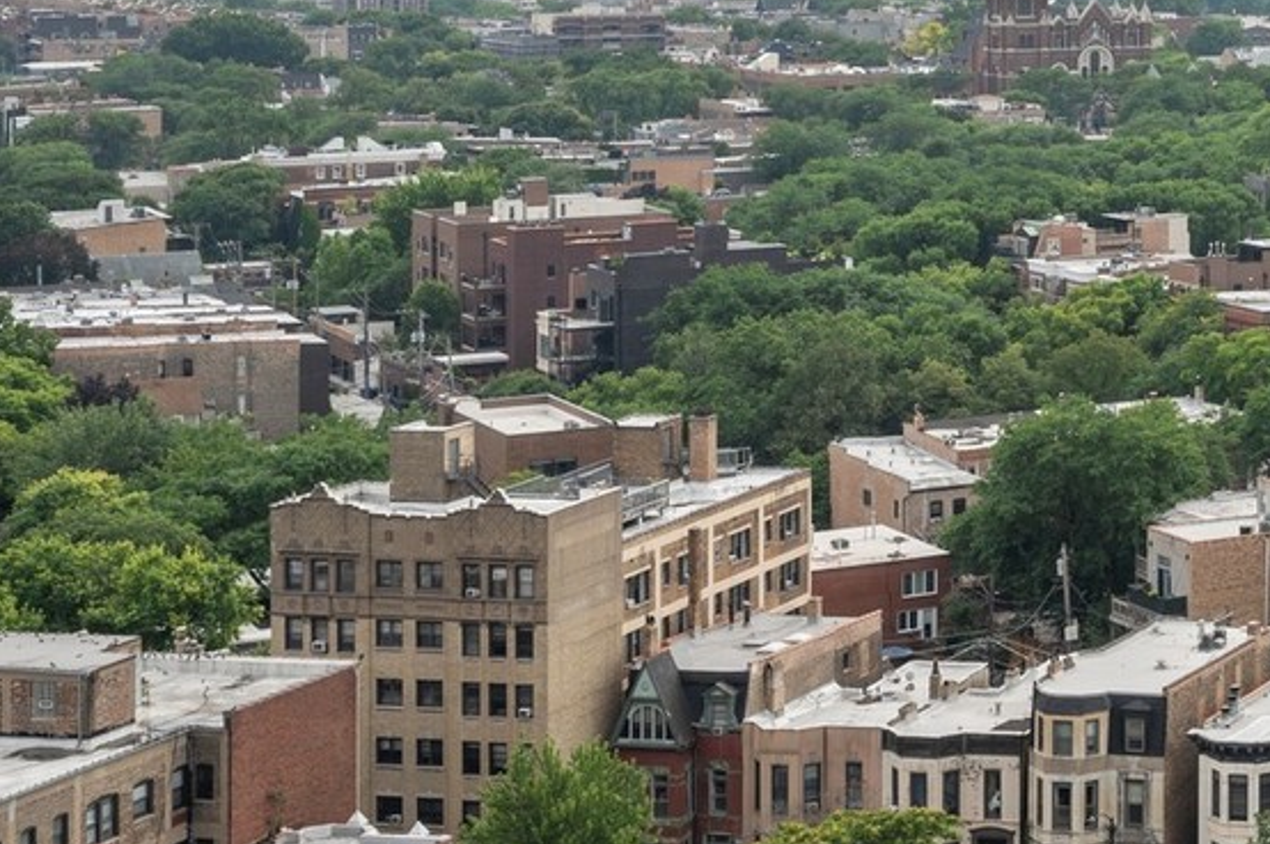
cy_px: -229
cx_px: 1749
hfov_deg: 20.6
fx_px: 3101
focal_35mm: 88
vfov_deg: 14.9
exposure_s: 1/100
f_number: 13
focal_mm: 30
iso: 100
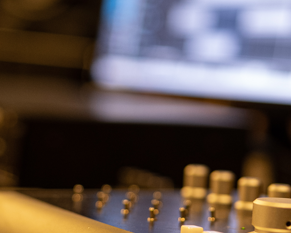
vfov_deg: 9.7
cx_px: 165
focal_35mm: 160
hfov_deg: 12.1
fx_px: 1378
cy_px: 120
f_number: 2
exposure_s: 1/60
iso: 1600
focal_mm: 50
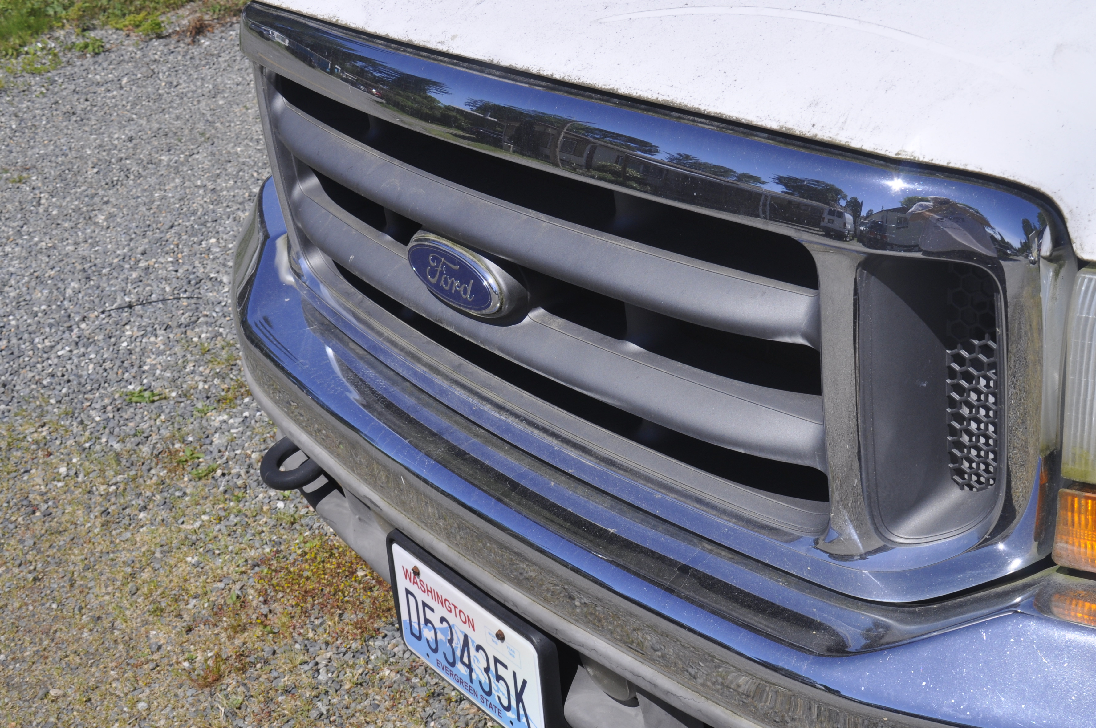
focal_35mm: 47
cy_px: 432
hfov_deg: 41.8
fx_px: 1429
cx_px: 634
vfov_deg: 28.5
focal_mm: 26
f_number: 11
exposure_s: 1/500
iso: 200
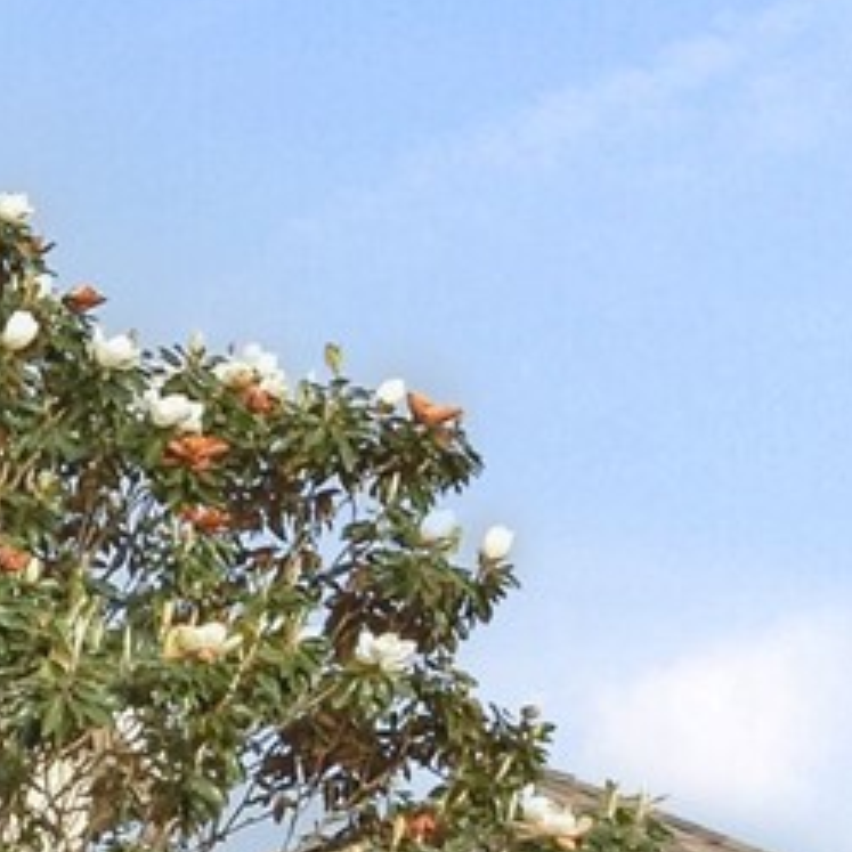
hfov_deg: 12.0
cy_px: 1656
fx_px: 3091
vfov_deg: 13.6
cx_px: -1324
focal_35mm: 111
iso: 400
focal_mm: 10
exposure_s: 1/160
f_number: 8
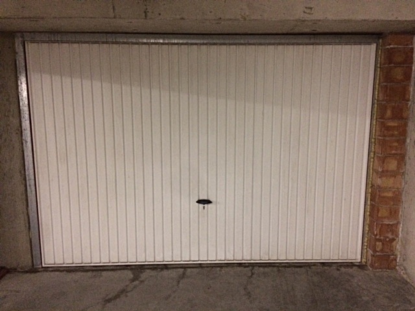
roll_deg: +0.4
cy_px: 156
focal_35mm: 29
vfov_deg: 48.2
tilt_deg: -10.5
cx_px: 208
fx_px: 348
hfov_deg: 61.7
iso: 500
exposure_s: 1/17
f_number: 2.2
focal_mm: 4.15
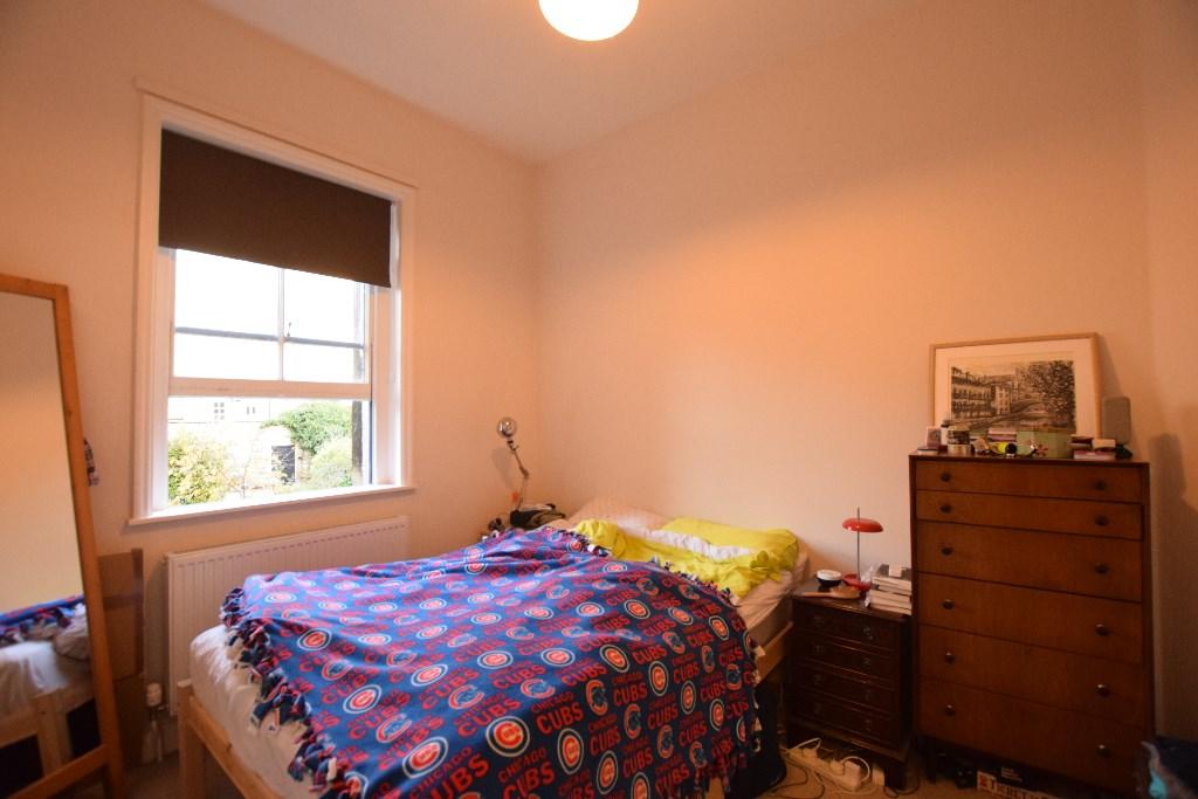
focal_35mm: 15
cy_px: 400
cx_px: 599
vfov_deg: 77.3
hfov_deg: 100.4
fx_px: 499
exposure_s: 1/50
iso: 2500
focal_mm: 10
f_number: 4.5
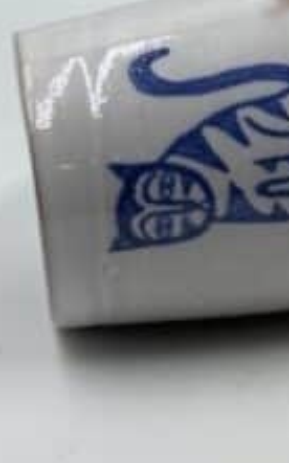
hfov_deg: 7.0
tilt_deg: -19.1
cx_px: 513
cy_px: -82
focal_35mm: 184
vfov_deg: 11.2
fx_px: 2320
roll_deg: -1.0
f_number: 1.78
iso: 64
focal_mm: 6.86
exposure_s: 1/508
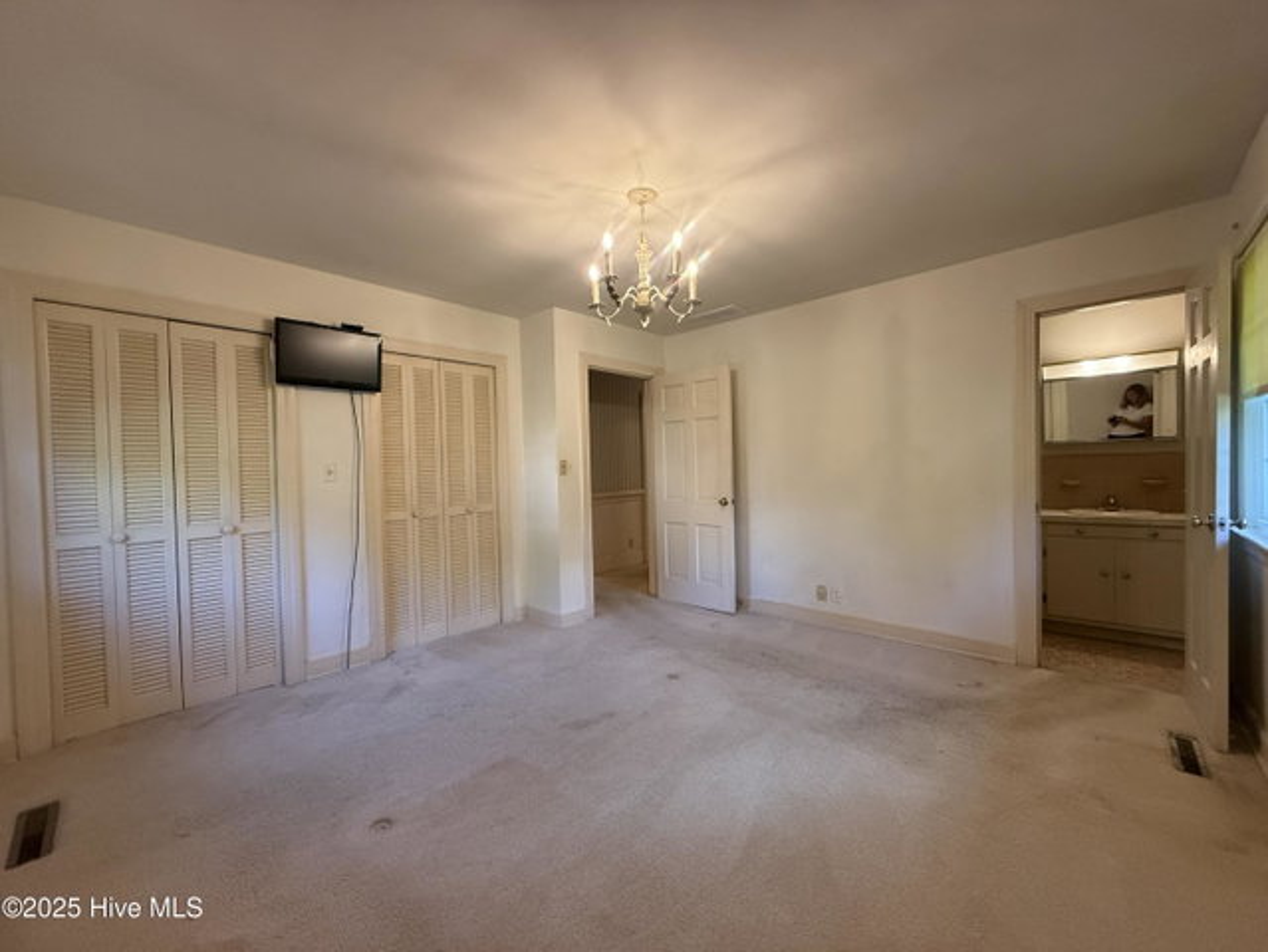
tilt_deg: -0.9
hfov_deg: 102.0
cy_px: 476
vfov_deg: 85.7
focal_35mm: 14
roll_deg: +0.9
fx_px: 513
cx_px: 634
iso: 400
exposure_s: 1/120
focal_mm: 2.22
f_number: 2.2
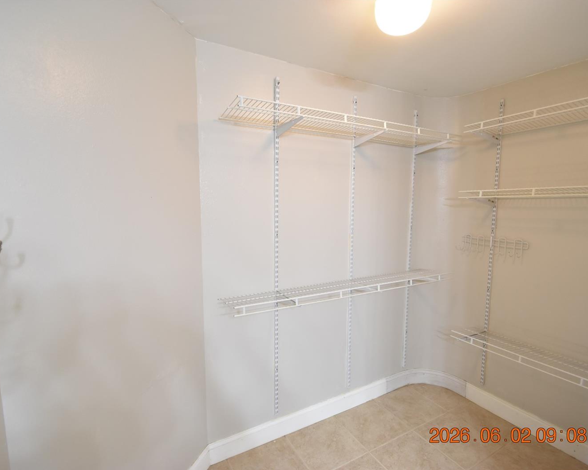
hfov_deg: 89.6
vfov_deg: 77.0
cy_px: 235
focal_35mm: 17
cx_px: 299
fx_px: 296
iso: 800
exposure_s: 1/30
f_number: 3.5
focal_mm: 10
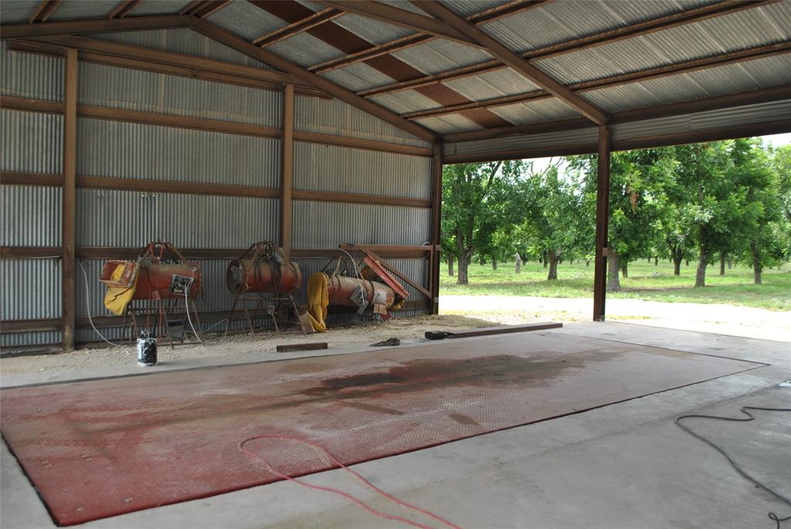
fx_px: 660
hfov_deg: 61.9
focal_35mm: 30
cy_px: 264
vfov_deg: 43.7
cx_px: 396
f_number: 5
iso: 100
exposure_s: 1/200
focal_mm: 20
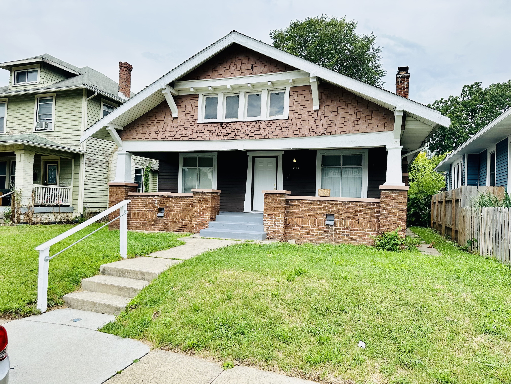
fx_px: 354
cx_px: 256
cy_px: 192
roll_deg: -3.1
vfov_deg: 56.8
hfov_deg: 71.6
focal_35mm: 24
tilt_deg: +1.8
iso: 80
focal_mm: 6.86
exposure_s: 1/2732
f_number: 1.78
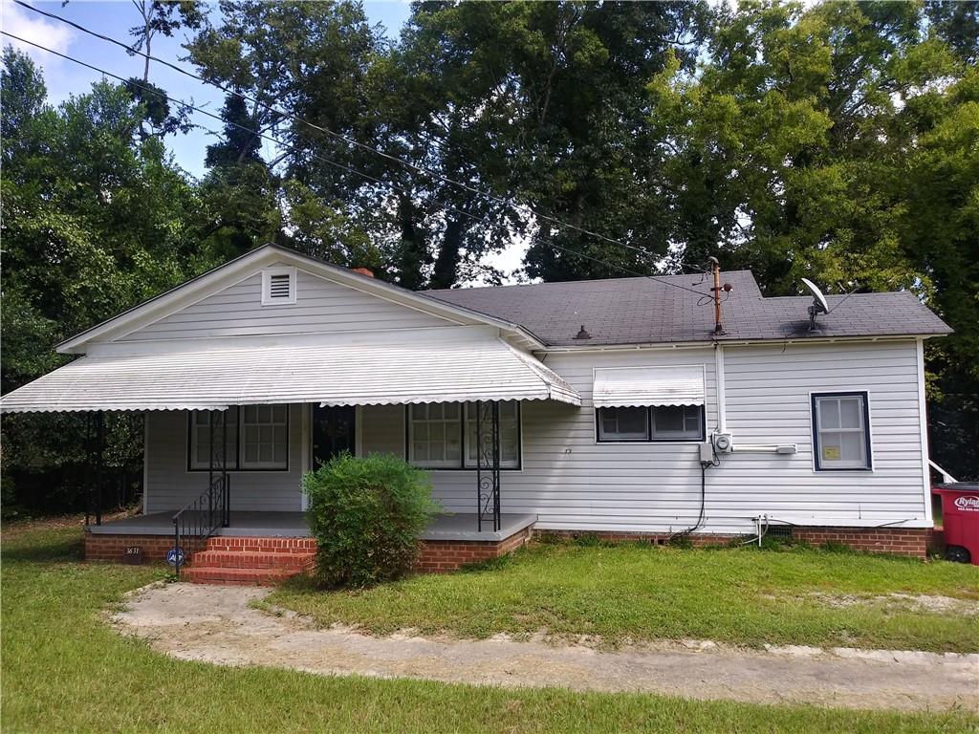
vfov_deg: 51.4
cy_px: 367
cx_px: 490
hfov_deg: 65.3
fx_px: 764
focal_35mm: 27
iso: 50
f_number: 2.2
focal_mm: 3.7
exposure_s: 1/303
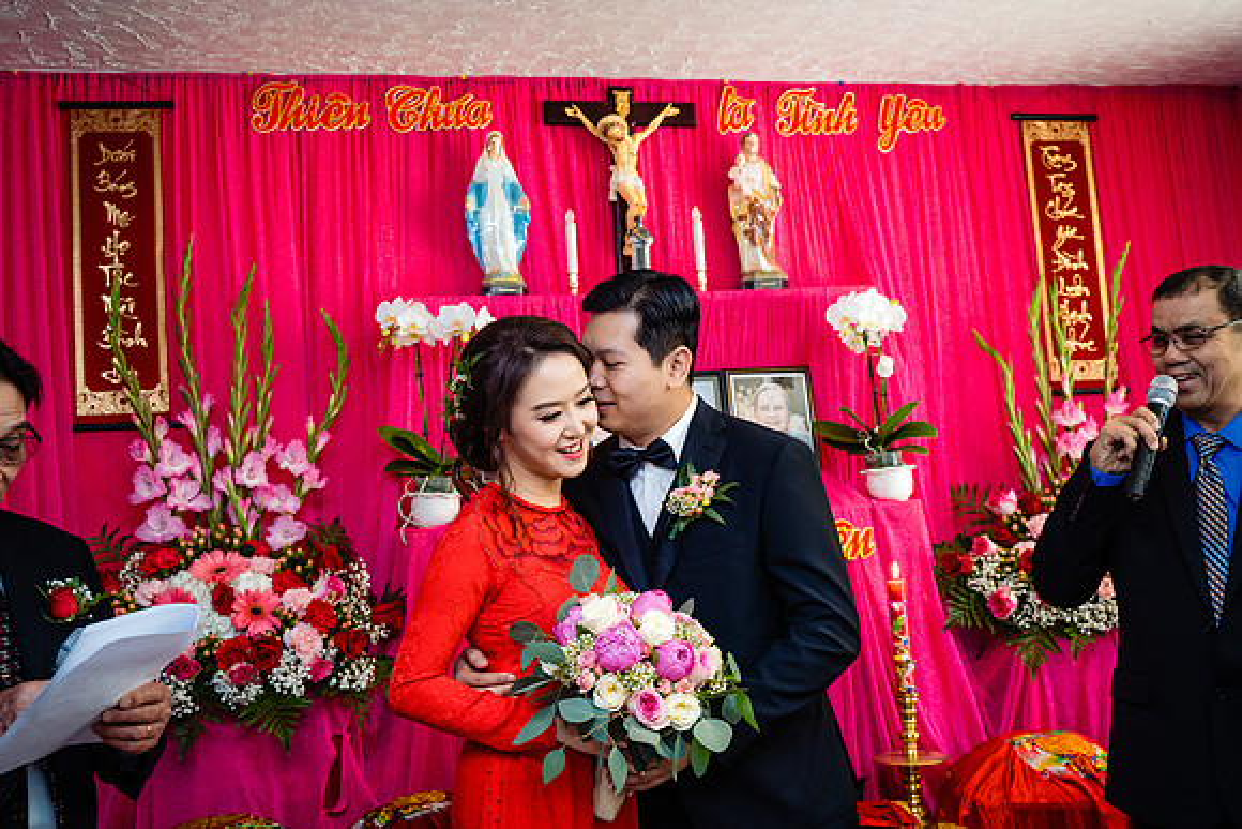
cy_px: 414
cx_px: 621
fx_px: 1346
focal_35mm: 39
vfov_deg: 34.2
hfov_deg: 49.5
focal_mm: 39
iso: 1600
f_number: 4
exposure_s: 1/160
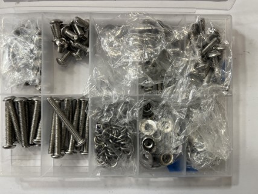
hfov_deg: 67.3
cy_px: 97
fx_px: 194
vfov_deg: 53.0
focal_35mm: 26
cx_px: 129
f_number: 1.6
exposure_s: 1/60
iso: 160
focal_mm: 5.1
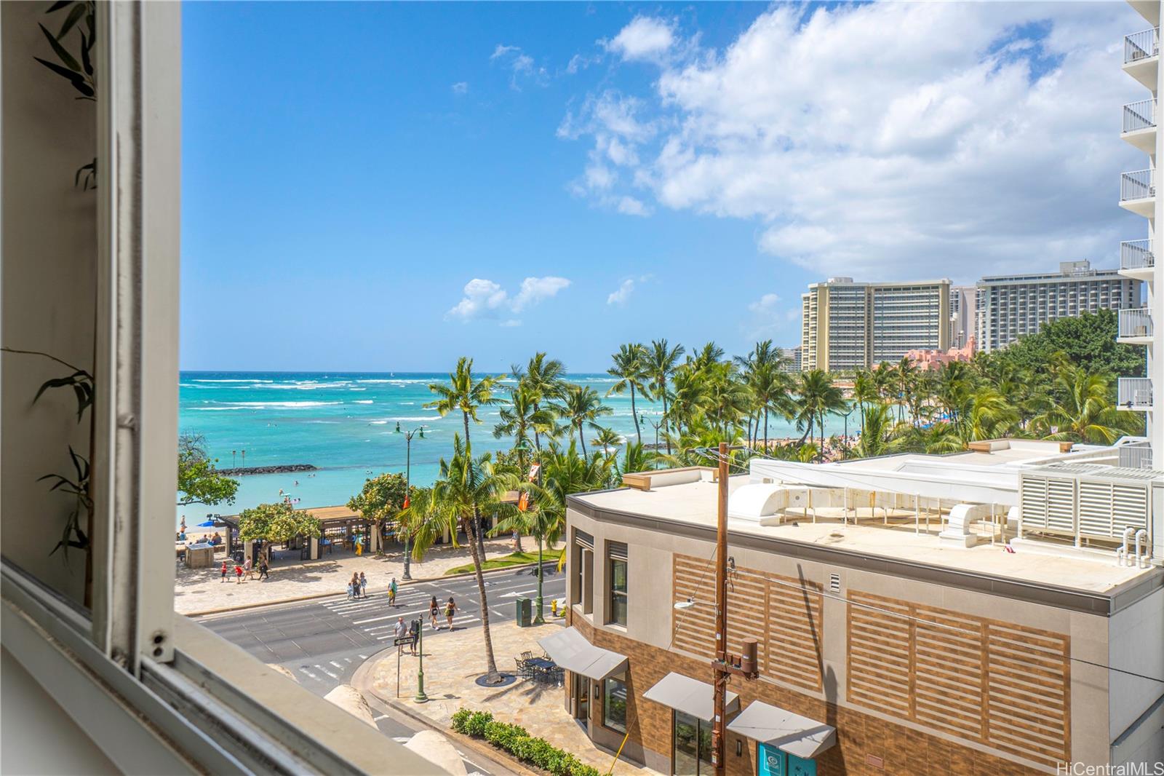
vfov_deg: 47.9
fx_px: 873
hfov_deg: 67.4
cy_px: 388
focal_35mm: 27
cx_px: 582
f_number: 8
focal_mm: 18
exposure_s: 1/1000
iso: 250
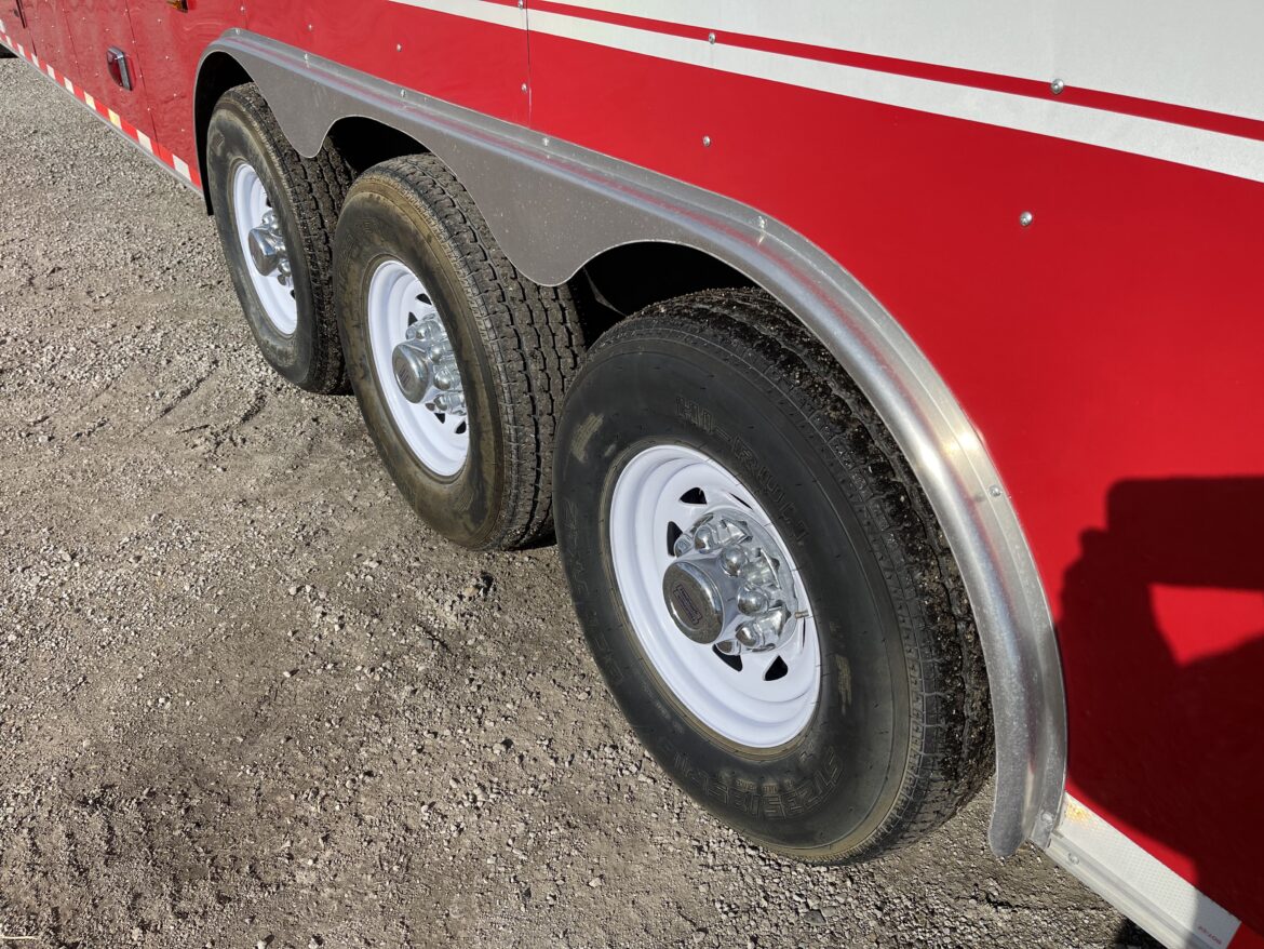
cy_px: 474
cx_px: 632
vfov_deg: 53.1
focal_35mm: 26
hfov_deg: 67.3
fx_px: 950
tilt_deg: -32.0
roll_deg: -1.4
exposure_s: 1/4525
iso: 32
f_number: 1.6
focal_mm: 5.1
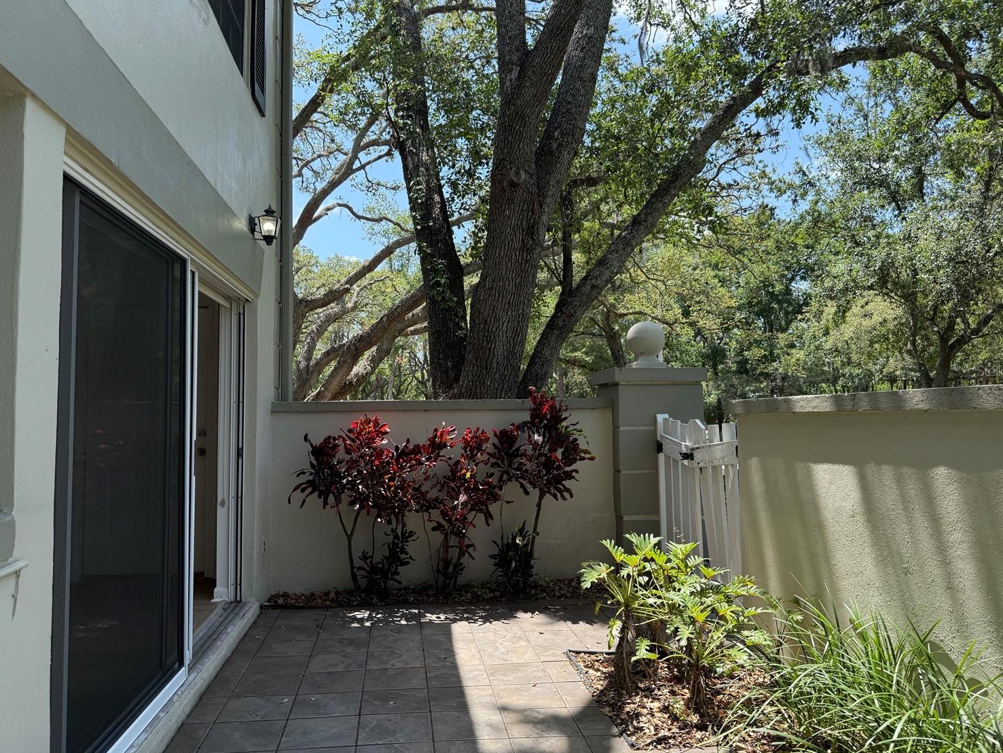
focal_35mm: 26
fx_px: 753
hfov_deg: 67.3
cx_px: 498
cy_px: 370
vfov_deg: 53.1
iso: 100
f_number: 1.78
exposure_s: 1/1464
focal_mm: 6.76
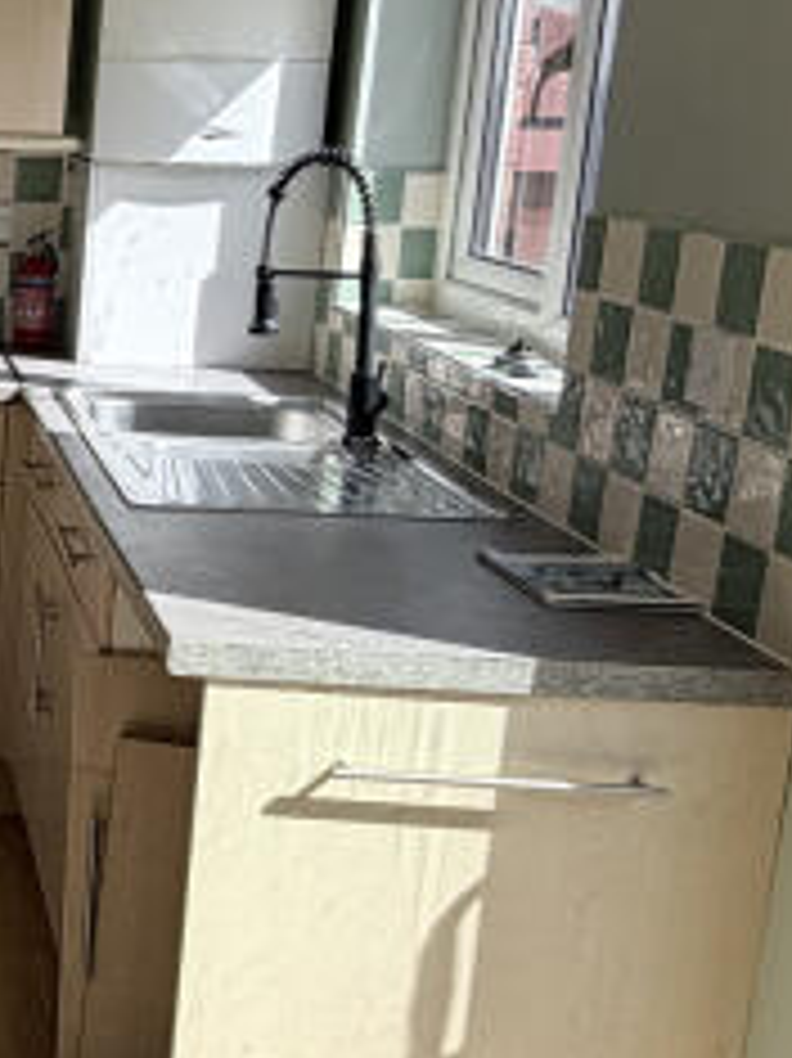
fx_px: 1863
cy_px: 459
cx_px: -441
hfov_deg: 20.2
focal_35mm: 61
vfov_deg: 31.7
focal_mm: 2.22
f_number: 2.2
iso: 40
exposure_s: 1/502
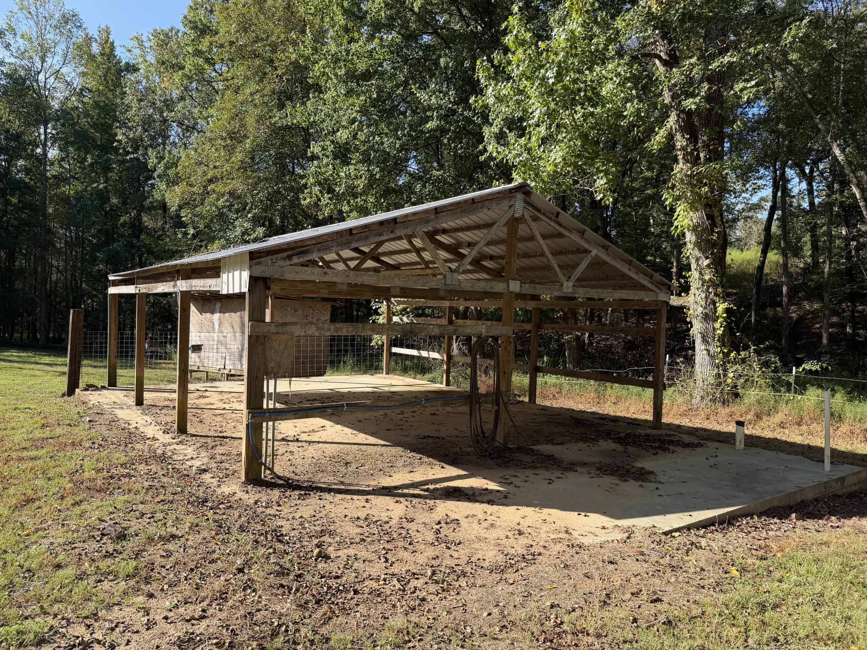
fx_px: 601
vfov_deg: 56.8
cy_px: 325
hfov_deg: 71.6
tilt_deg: -2.4
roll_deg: -0.8
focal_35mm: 24
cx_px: 434
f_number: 1.78
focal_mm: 6.76
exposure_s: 1/1361
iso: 80
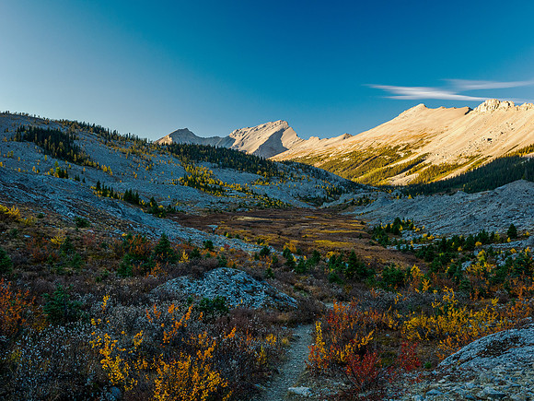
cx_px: 267
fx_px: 463
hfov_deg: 60.0
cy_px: 200
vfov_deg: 46.8
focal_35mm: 30
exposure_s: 1/60
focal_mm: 15
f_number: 8
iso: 800
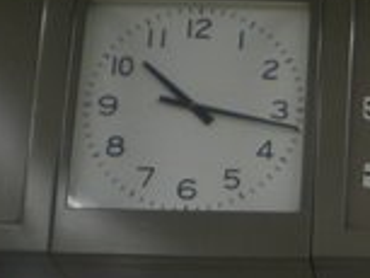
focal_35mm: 127
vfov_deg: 11.7
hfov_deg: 14.5
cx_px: 547
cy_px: 196
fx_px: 1359
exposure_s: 1/30
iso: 80
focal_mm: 6.3
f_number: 3.1
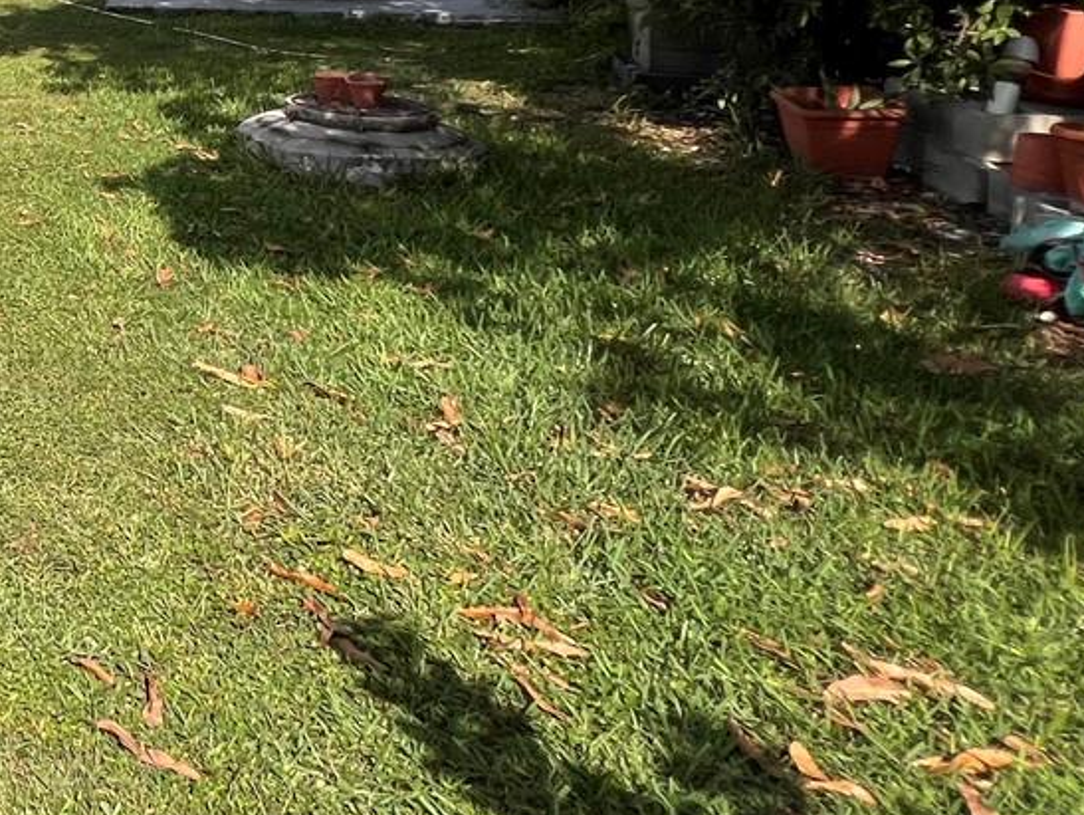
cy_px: -34
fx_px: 1191
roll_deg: +0.7
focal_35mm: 38
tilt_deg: -5.3
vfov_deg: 33.8
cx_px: -319
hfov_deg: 34.7
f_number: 1.8
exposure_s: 1/2597
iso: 32
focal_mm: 1.57
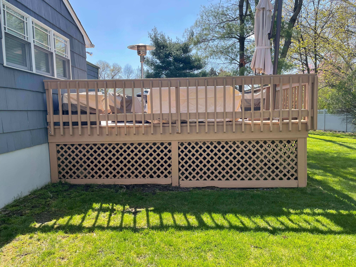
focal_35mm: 26
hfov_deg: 67.3
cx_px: 178
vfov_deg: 53.1
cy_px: 134
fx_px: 267
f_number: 1.6
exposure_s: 1/903
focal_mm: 4.2
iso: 32
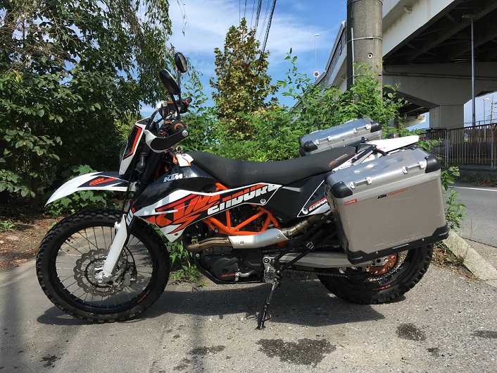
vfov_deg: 48.2
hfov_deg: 61.7
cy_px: 186
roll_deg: +2.0
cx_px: 248
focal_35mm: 29
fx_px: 416
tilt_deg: -3.7
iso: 25
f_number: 2.2
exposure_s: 1/1202
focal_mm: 4.15
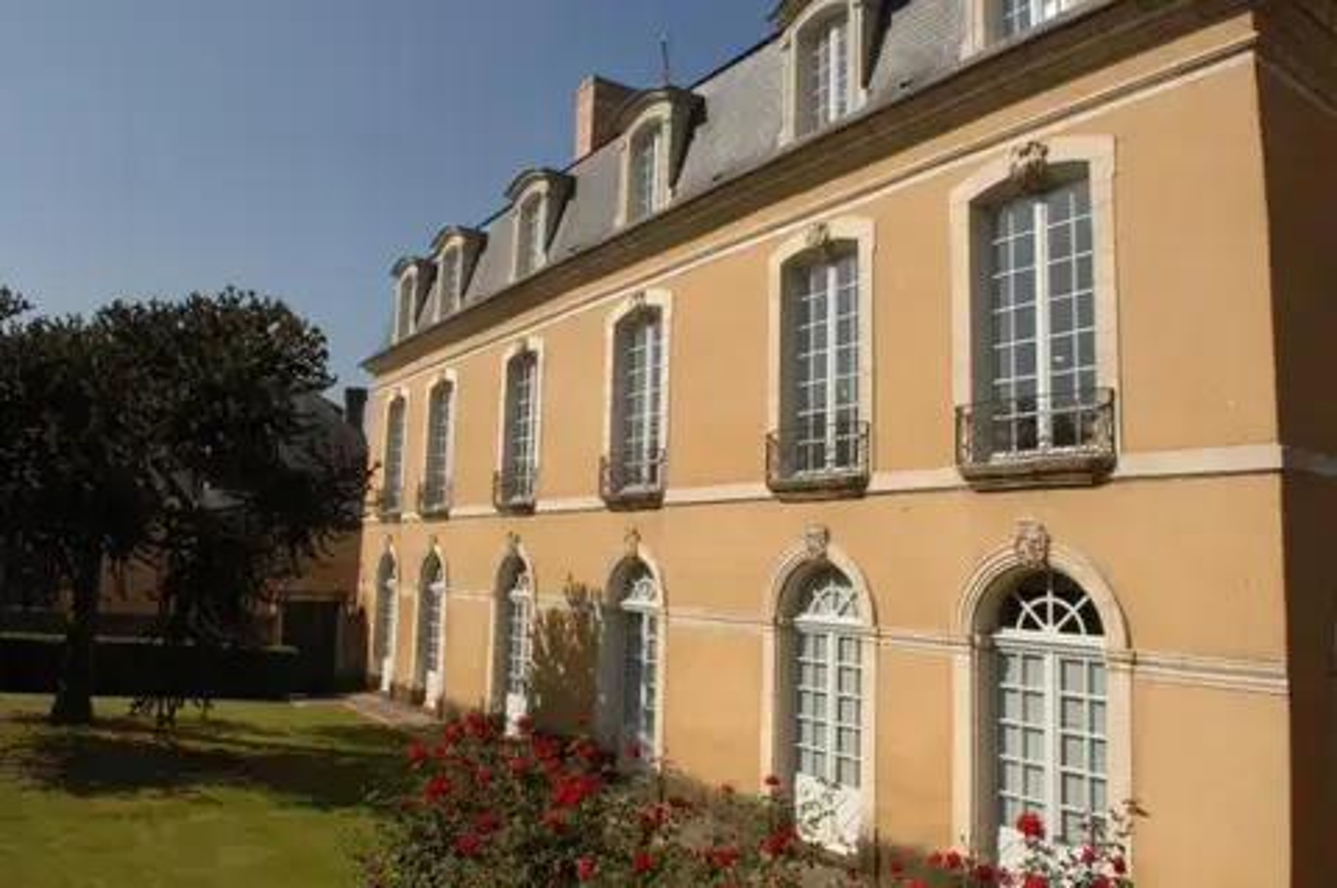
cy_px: 444
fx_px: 946
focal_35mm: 26
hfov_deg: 70.5
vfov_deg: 50.3
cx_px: 668
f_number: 18
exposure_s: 1/125
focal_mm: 17
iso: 320
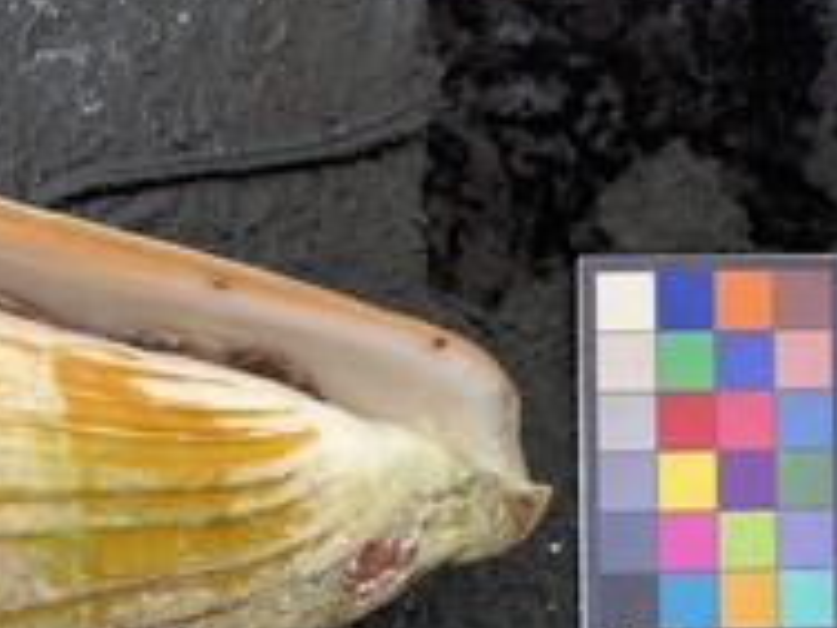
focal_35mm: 54
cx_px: 102
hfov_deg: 33.8
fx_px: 1306
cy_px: 555
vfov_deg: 26.2
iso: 80
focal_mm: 3
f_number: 1.8
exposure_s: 1/60
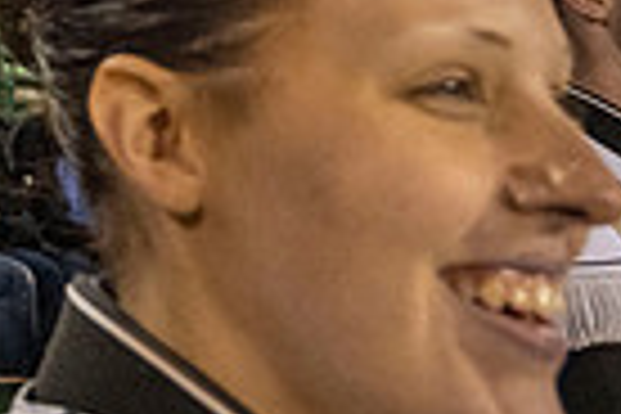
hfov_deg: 15.7
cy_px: -358
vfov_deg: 12.3
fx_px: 1742
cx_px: -648
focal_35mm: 101
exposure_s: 1/500
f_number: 4
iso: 3200
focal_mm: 24
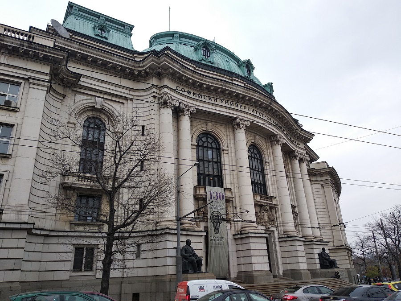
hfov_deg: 67.3
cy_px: 150
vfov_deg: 53.1
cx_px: 200
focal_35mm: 26
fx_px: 301
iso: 100
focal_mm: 3.81
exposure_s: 1/156
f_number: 2.2
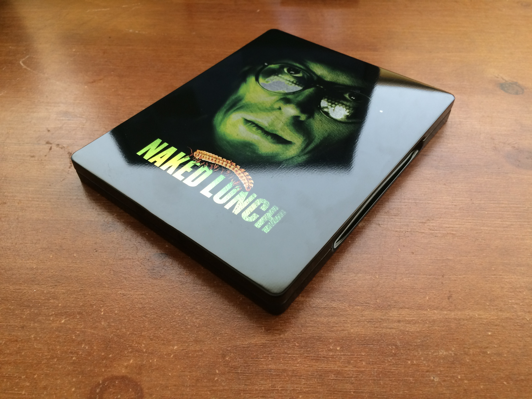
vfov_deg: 48.2
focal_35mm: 29
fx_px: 446
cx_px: 266
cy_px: 200
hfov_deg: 61.7
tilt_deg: -48.5
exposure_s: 1/30
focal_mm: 4.15
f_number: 2.2
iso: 100
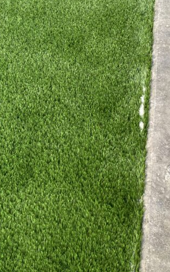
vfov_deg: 31.5
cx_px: 1
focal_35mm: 60
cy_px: 2
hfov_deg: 20.9
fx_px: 445
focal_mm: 3.99
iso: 32
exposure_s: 1/122
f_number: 1.8
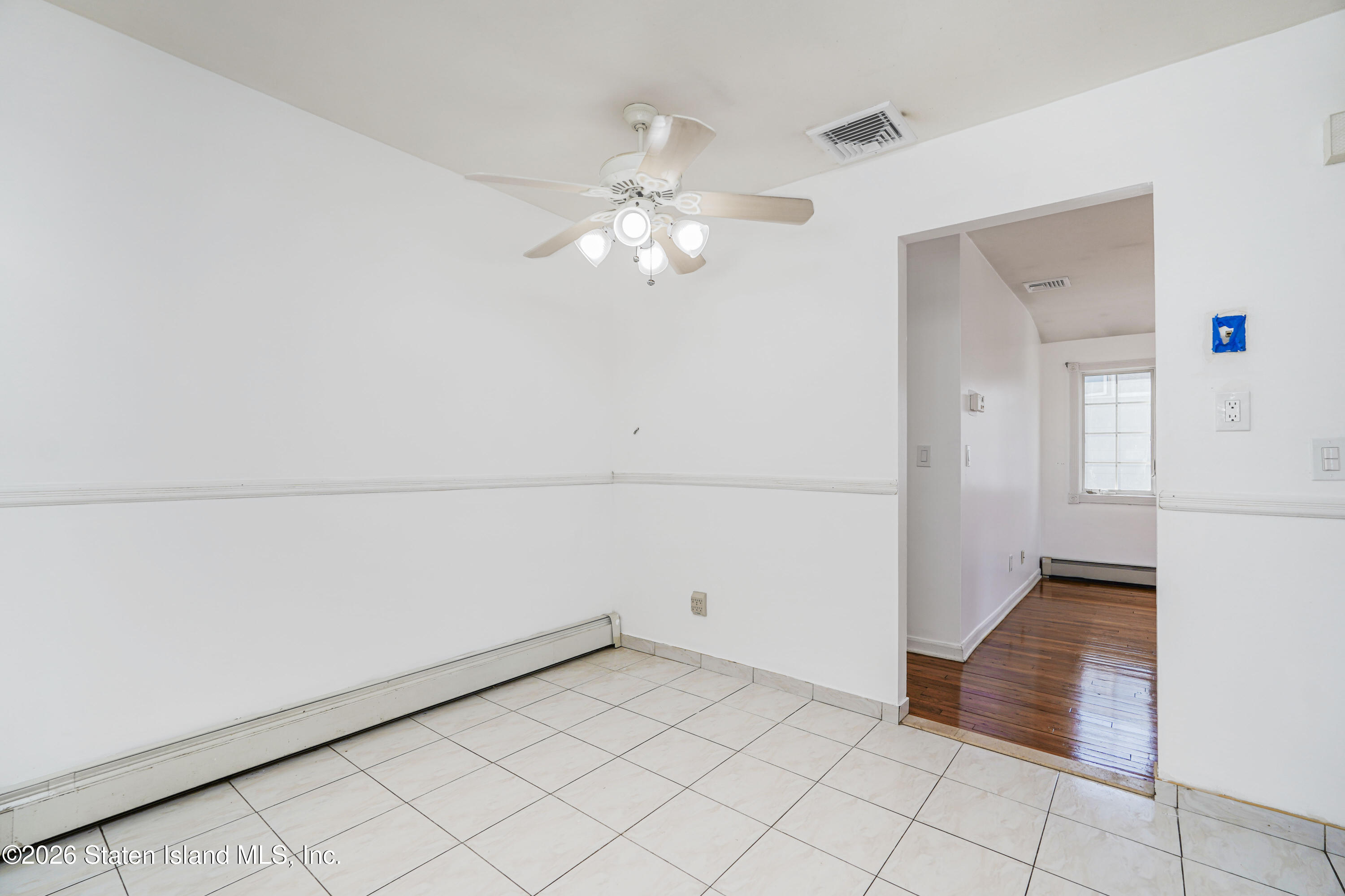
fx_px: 598
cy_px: 448
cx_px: 672
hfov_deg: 96.7
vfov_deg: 73.7
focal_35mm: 16
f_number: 5
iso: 50
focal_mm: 16
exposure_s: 1/50
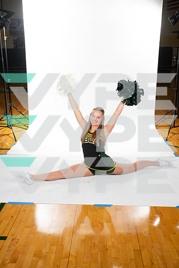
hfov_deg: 35.1
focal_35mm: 38
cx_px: 90
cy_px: 134
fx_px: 283
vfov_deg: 50.7
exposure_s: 1/400
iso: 640
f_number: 8
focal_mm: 38
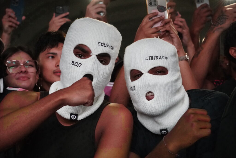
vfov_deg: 15.7
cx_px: 118
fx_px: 570
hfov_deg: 23.4
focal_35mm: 87
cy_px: 79
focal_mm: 58
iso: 6400
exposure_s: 1/100
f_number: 4.5
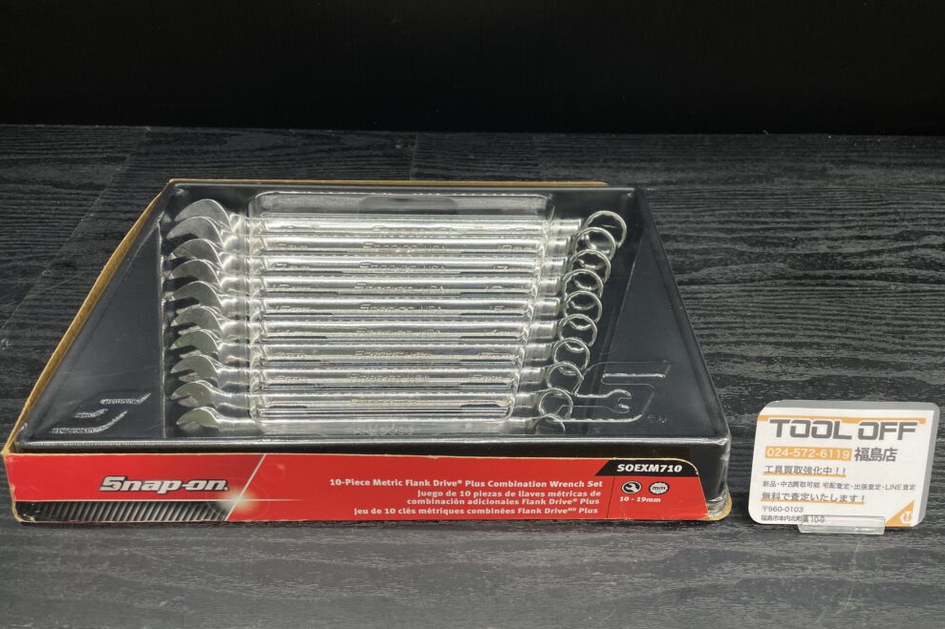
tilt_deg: -41.2
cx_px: 481
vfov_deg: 46.4
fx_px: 735
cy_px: 321
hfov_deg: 65.5
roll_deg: -2.1
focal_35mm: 28
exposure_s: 1/100
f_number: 1.6
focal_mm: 4.2
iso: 50
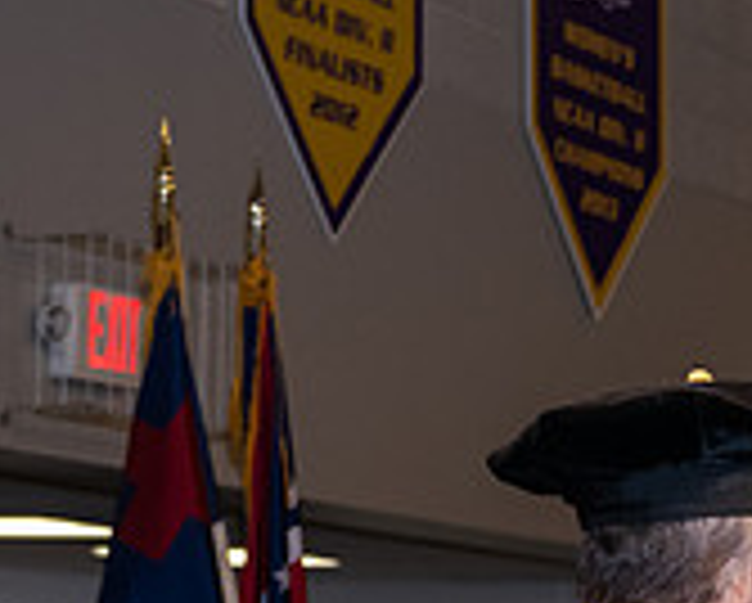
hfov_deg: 9.2
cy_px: 853
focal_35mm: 202
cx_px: 1301
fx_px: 4501
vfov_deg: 7.6
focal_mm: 62
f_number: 6.3
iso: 1600
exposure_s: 1/200
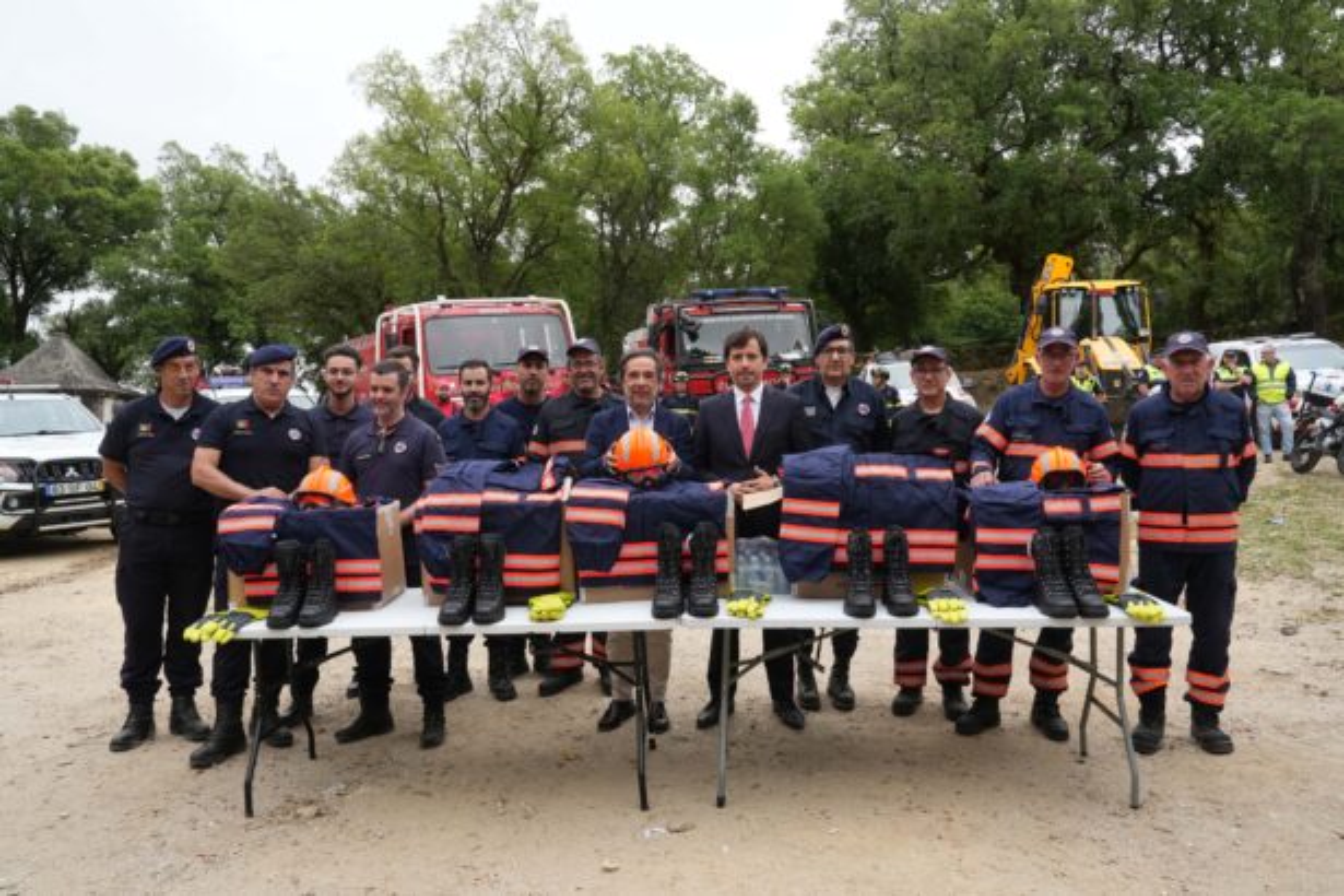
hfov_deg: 69.4
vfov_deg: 49.6
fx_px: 971
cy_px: 448
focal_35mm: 26
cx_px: 672
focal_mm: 26
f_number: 10
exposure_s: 1/320
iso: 2000
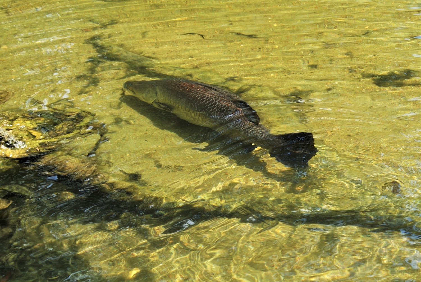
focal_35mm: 105
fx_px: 1229
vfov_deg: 13.1
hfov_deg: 19.4
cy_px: 141
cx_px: 210
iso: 100
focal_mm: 70
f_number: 7.1
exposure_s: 1/125
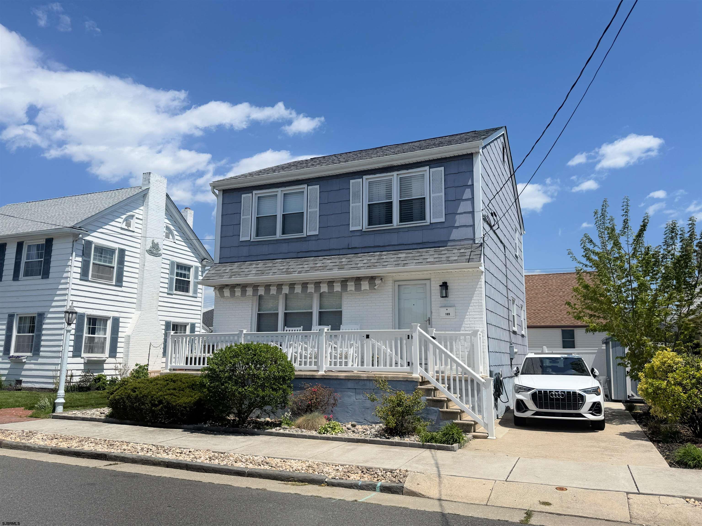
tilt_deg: +10.5
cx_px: 351
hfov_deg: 71.6
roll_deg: -3.0
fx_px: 487
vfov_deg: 56.8
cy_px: 263
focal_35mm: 24
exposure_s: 1/9091
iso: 80
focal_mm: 6.76
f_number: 1.78
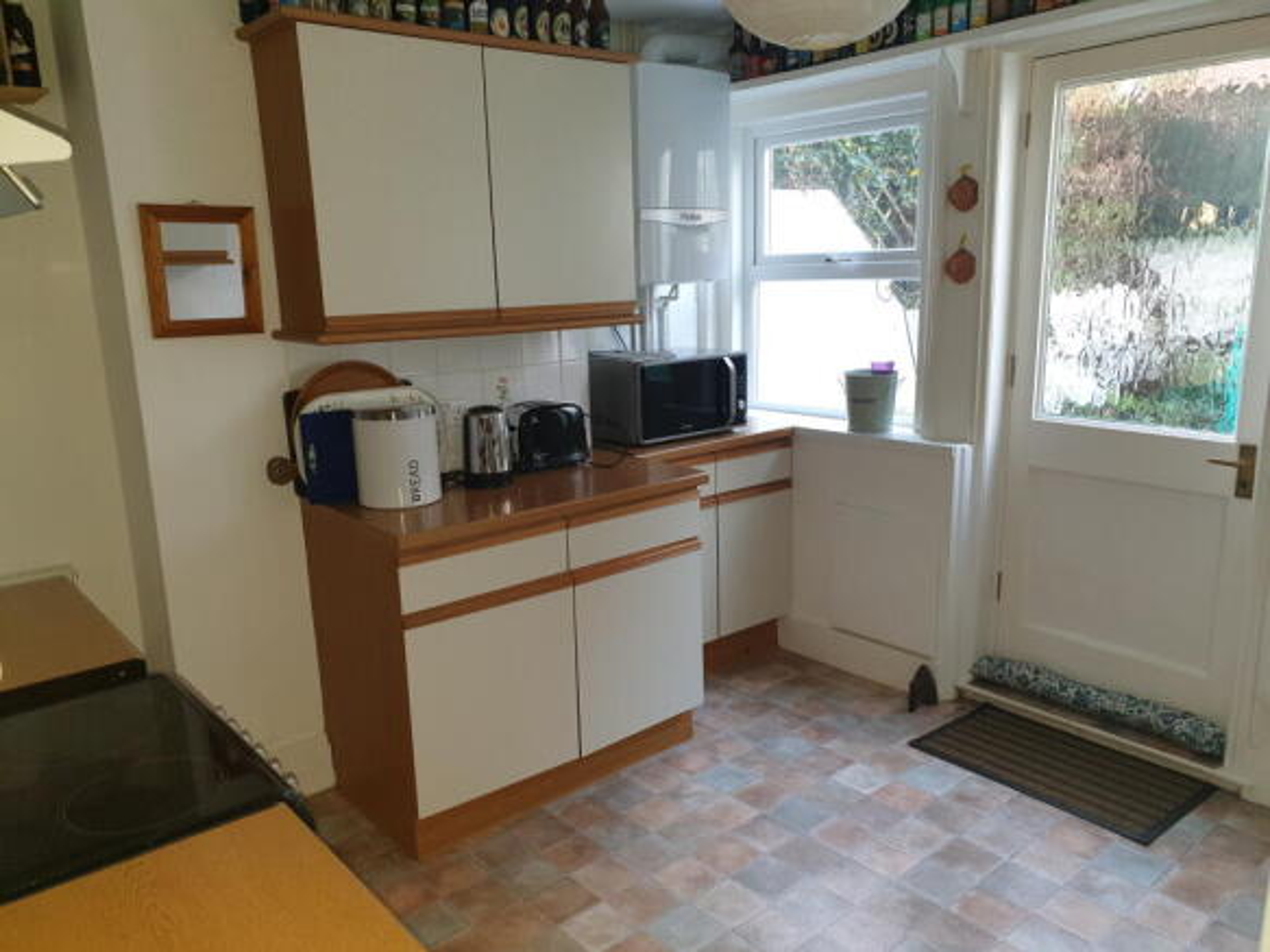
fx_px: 954
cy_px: 476
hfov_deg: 67.3
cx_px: 635
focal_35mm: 26
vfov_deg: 53.0
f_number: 2.4
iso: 100
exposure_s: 1/24
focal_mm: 4.3
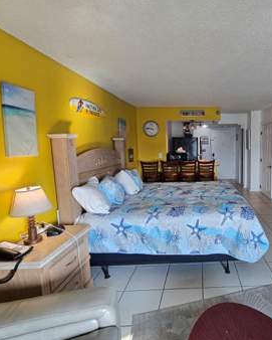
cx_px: 206
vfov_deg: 86.3
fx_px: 181
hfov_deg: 68.8
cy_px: 162
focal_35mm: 18
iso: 64
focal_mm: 2.2
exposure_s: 1/60
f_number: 2.2
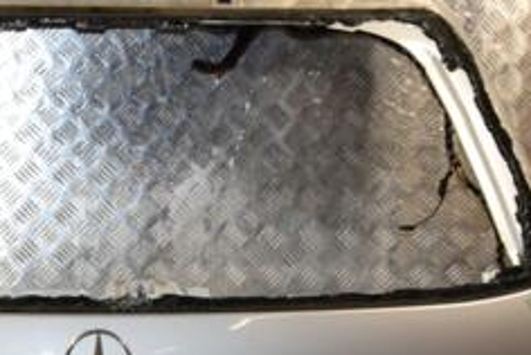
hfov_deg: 20.3
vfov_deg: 13.8
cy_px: 288
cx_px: 92
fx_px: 1462
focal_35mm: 99
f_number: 7.1
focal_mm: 26
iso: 800
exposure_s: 1/200
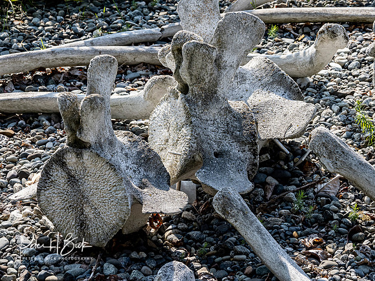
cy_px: 140
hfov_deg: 16.1
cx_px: 188
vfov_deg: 12.1
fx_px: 1322
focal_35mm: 122
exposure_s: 1/400
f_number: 8
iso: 400
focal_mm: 61
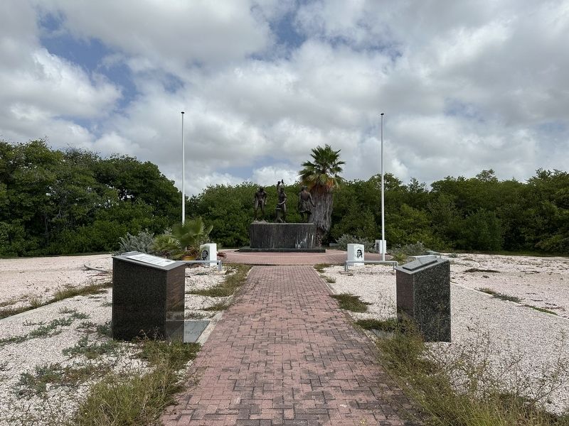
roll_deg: -0.7
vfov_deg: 56.8
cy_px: 213
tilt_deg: +2.0
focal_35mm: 24
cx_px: 284
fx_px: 394
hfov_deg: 71.6
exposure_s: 1/8197
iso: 80
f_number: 1.78
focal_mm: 6.86
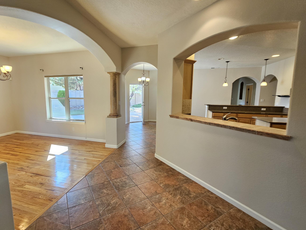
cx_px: 135
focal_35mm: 15
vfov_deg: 81.7
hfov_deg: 97.7
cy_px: 114
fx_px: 133
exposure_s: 1/60
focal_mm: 2.2
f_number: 2.2
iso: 160
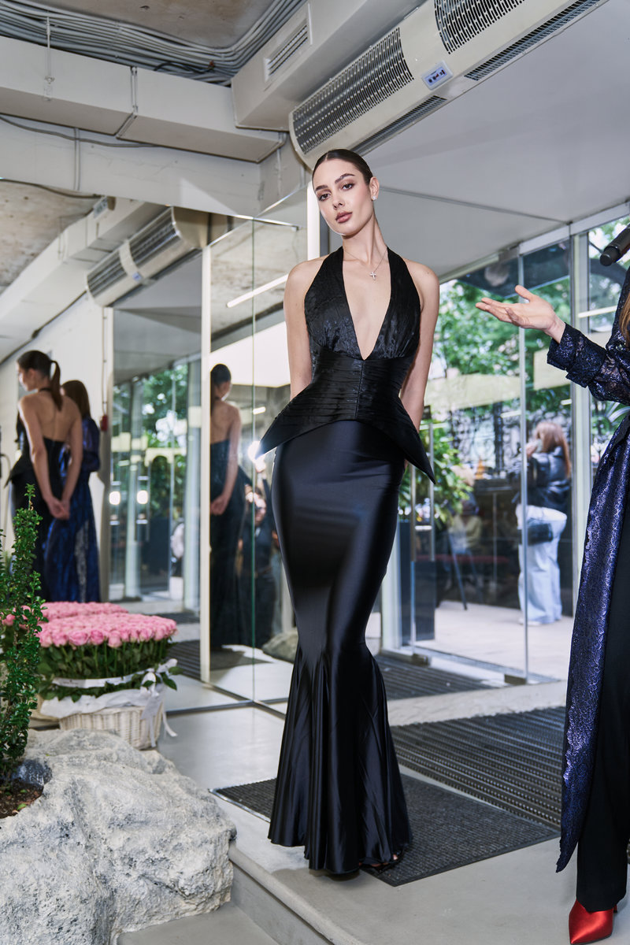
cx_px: 315
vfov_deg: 54.4
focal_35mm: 35
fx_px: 919
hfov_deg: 37.9
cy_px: 472
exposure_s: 1/250
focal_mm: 35
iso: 400
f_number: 2.8
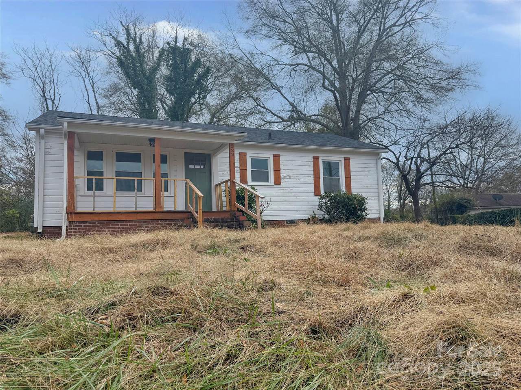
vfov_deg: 56.8
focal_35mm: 24
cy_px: 195
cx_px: 260
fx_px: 361
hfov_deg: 71.6
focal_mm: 6.76
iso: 100
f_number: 1.78
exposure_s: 1/3021
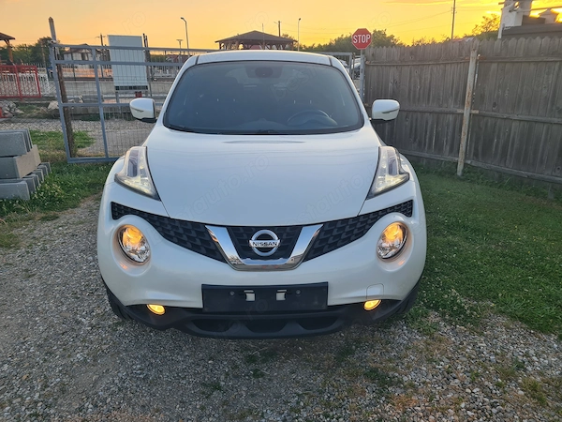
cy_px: 211
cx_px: 281
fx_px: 422
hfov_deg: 67.3
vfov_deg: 53.1
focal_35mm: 26
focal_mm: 5.4
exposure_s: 1/404
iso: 50
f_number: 1.8
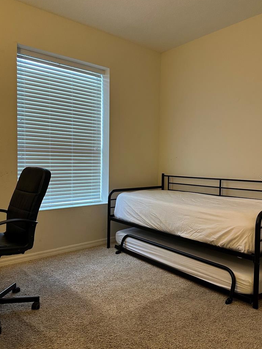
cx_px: 130
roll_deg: -1.3
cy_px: 177
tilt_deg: -1.1
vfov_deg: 63.5
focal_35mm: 28
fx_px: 283
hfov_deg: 49.7
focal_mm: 6.86
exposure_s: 1/60
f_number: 1.78
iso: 250
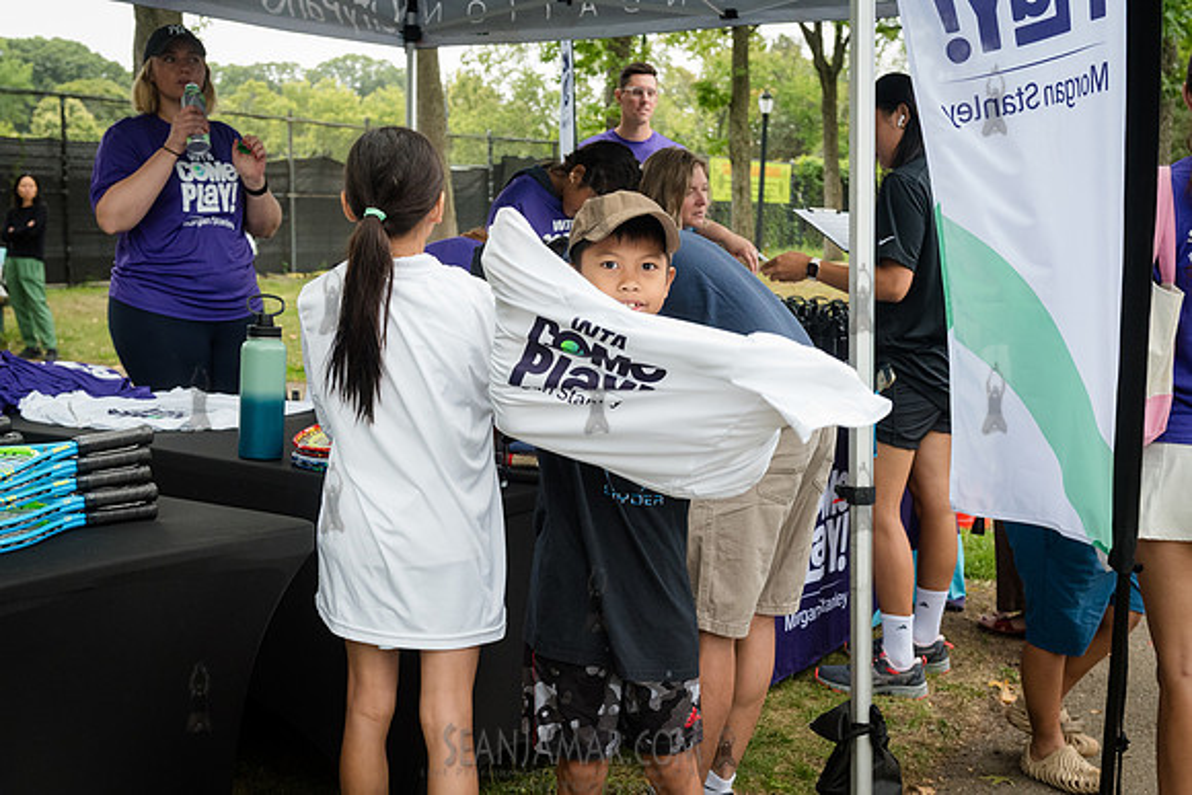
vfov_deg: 29.0
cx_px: 630
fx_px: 1536
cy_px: 461
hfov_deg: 42.4
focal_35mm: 46
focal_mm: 38
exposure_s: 1/320
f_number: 5
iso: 1600
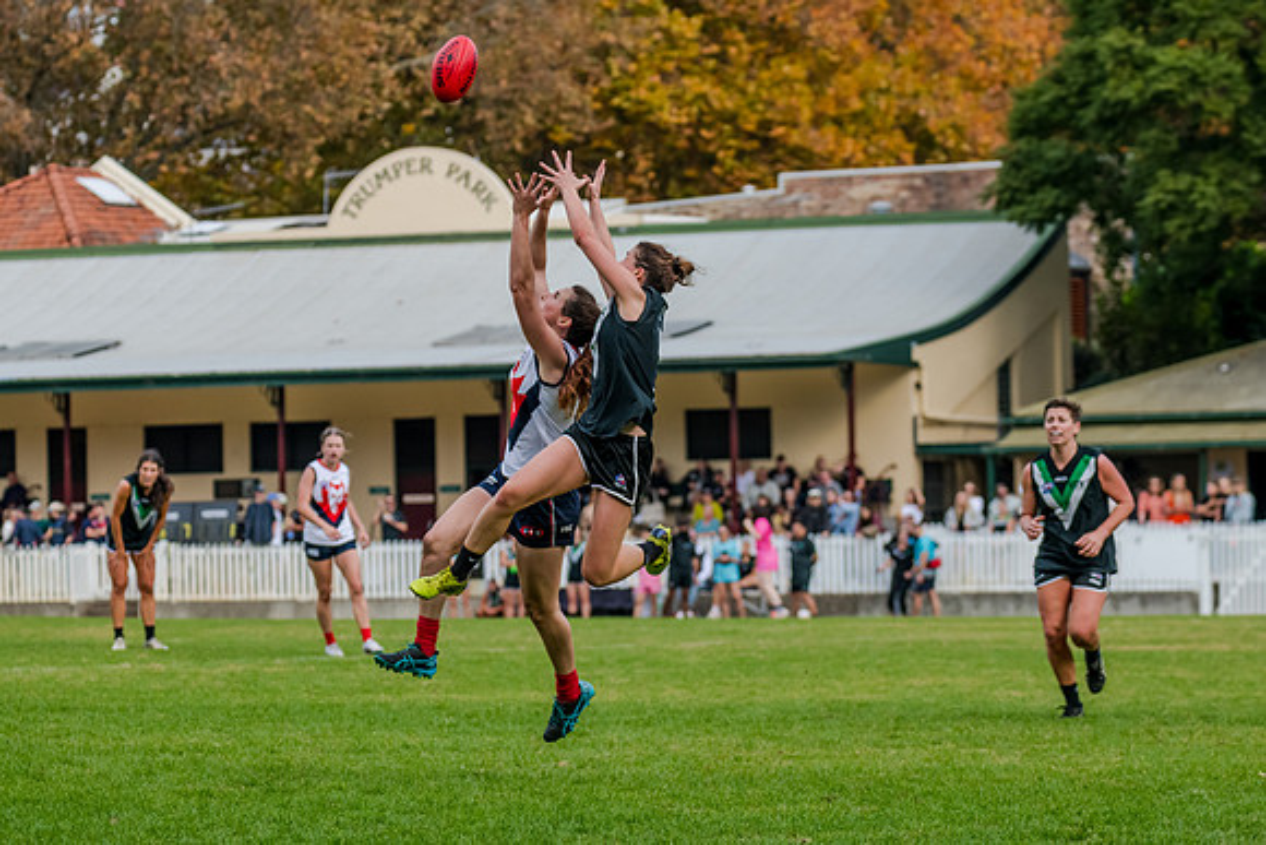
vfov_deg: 7.2
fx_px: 6716
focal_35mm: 191
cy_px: 423
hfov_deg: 10.8
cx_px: 629
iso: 800
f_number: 6.3
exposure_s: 1/1600
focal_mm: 180
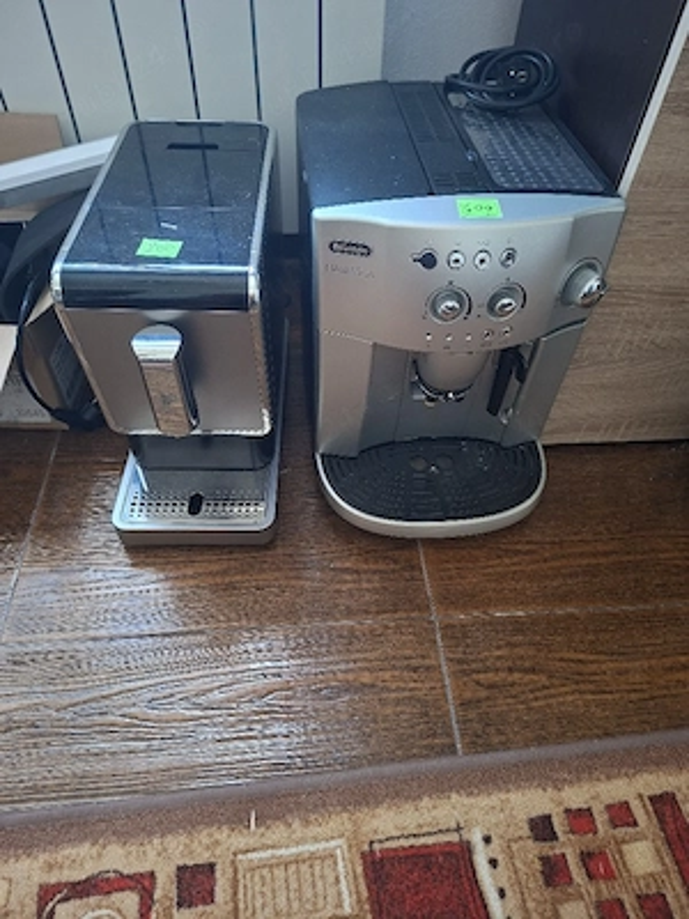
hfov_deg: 58.9
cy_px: 460
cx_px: 344
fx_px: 610
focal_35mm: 23
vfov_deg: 73.9
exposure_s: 1/33
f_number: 1.8
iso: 320
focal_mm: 5.54
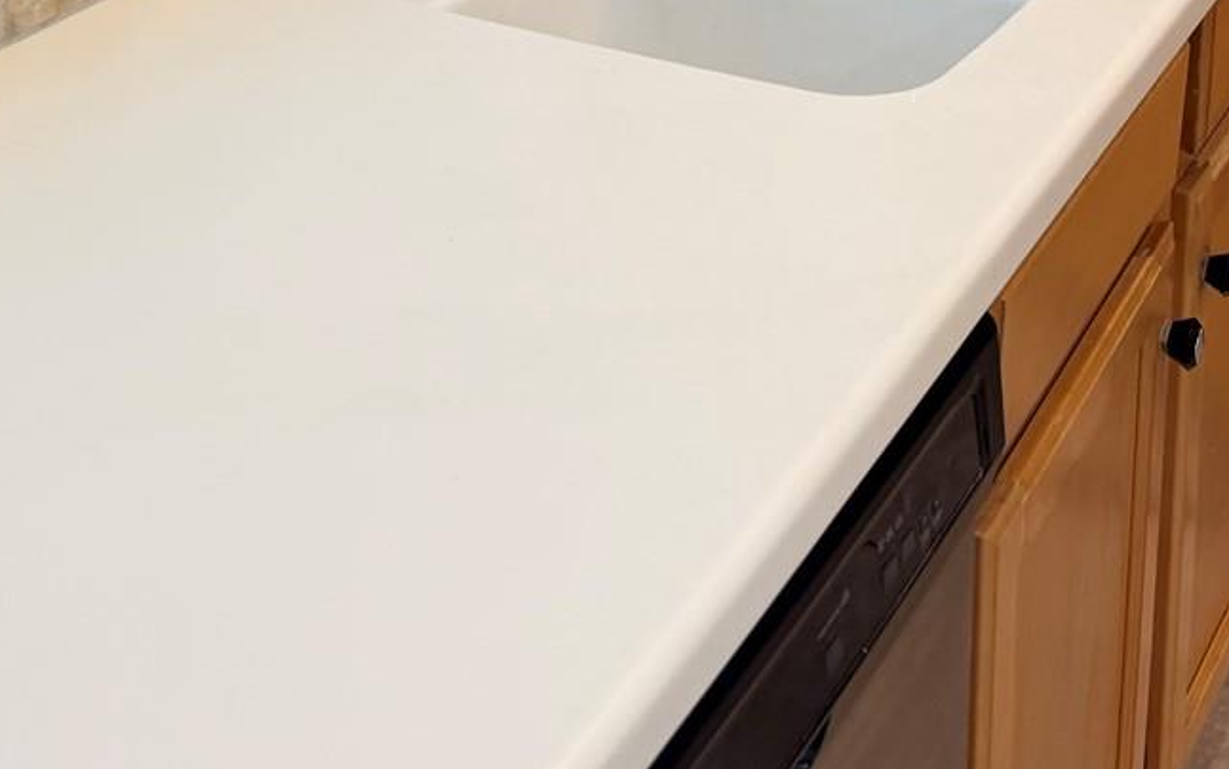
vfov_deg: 18.9
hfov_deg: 32.3
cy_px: -276
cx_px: 793
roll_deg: -1.0
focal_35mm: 63
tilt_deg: -15.6
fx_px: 2111
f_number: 1.78
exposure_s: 1/60
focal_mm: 6.76
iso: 125
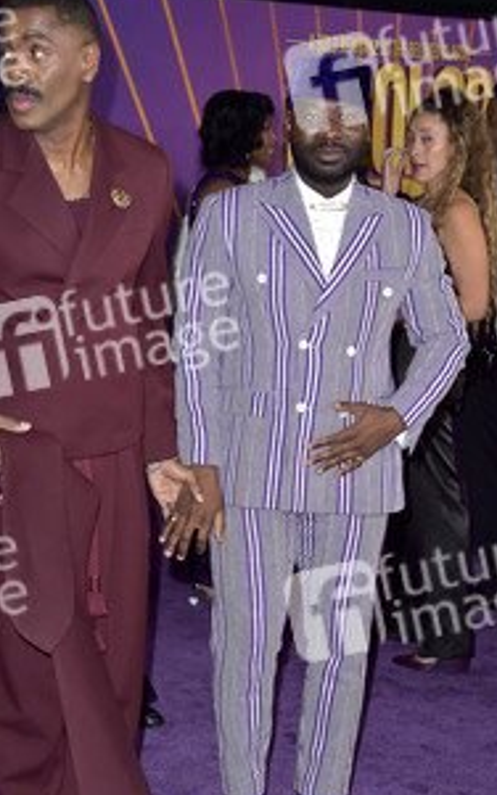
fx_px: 1648
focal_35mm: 76
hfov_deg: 17.1
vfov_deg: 27.1
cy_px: 467
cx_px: 181
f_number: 6.3
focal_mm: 56
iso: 400
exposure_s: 1/250
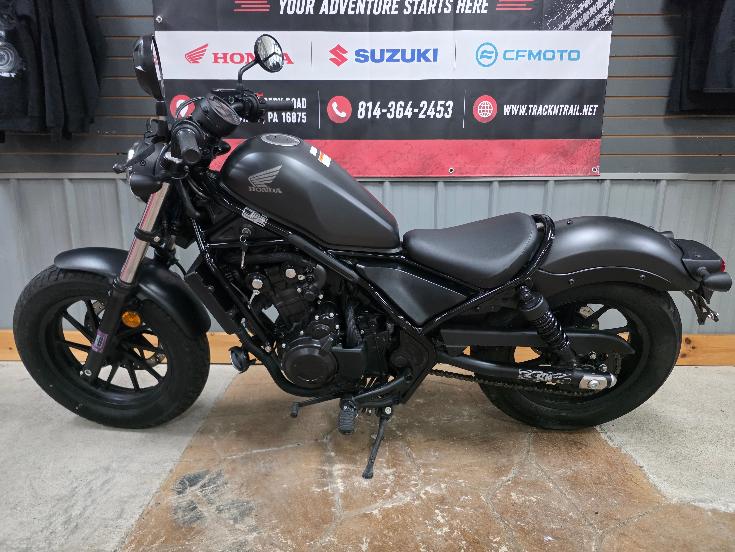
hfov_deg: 73.9
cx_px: 368
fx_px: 488
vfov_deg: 58.9
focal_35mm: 23
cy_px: 276
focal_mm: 6.3
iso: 1000
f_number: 1.7
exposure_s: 1/120
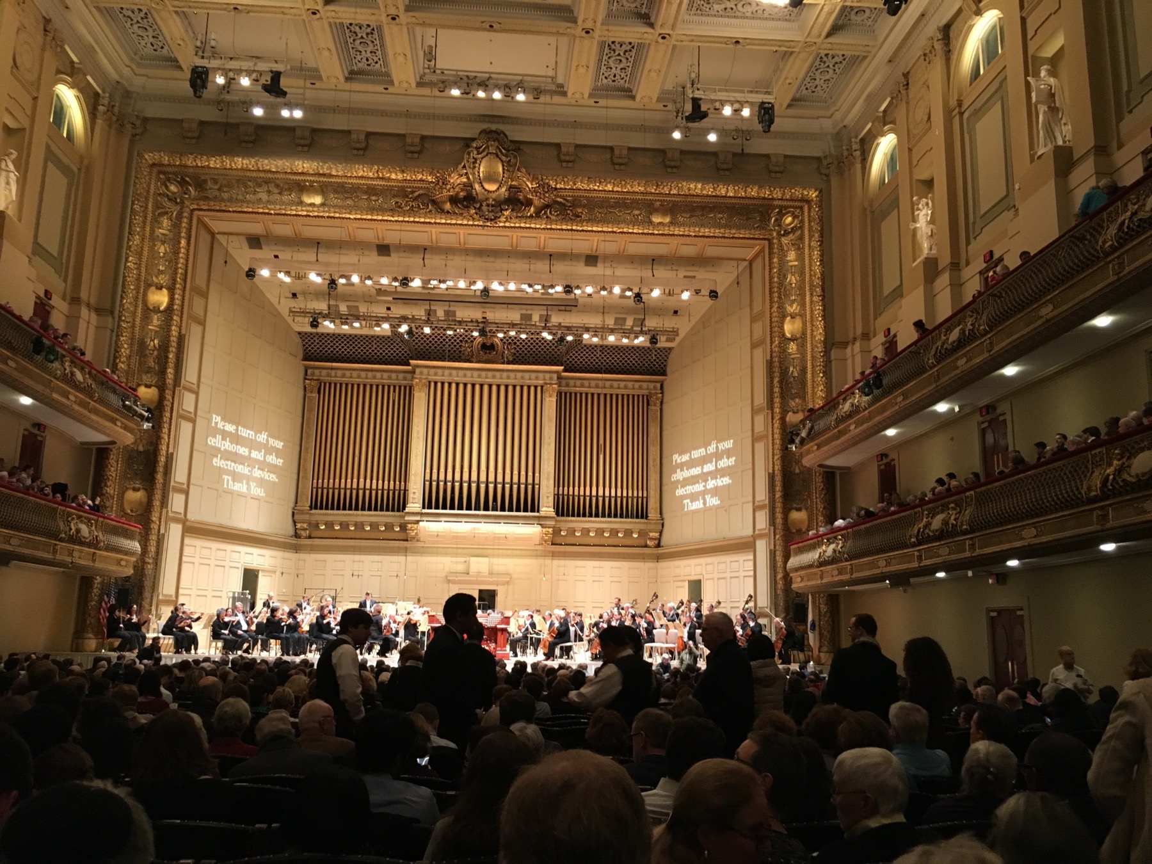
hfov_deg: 61.7
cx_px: 576
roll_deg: -1.3
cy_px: 432
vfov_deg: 48.2
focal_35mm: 29
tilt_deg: +11.6
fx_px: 965
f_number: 2.2
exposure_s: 1/24
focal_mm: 4.15
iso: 200
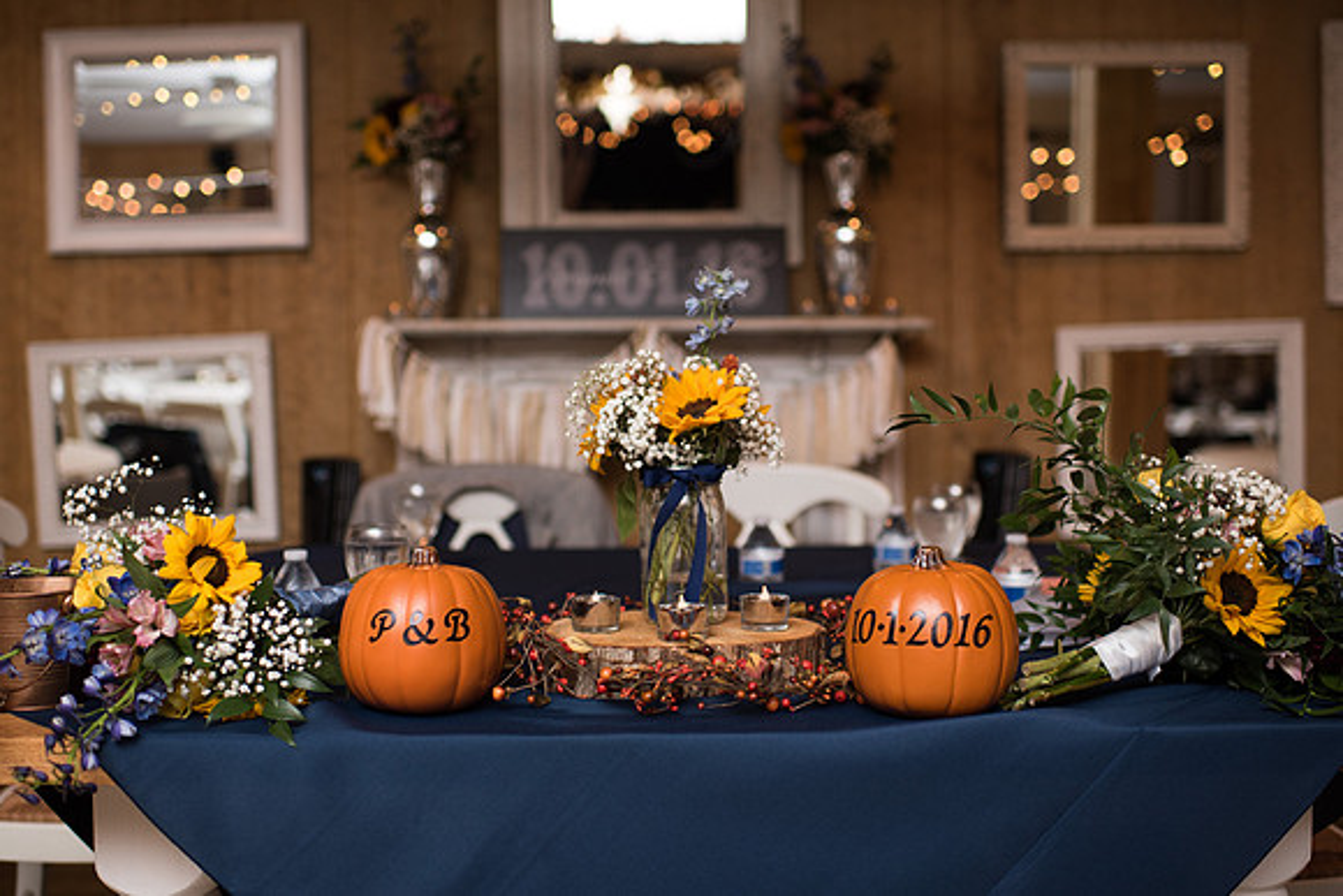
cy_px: 416
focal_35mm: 40
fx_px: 1476
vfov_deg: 33.8
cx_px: 634
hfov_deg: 48.9
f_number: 2
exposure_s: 1/100
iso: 400
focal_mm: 35
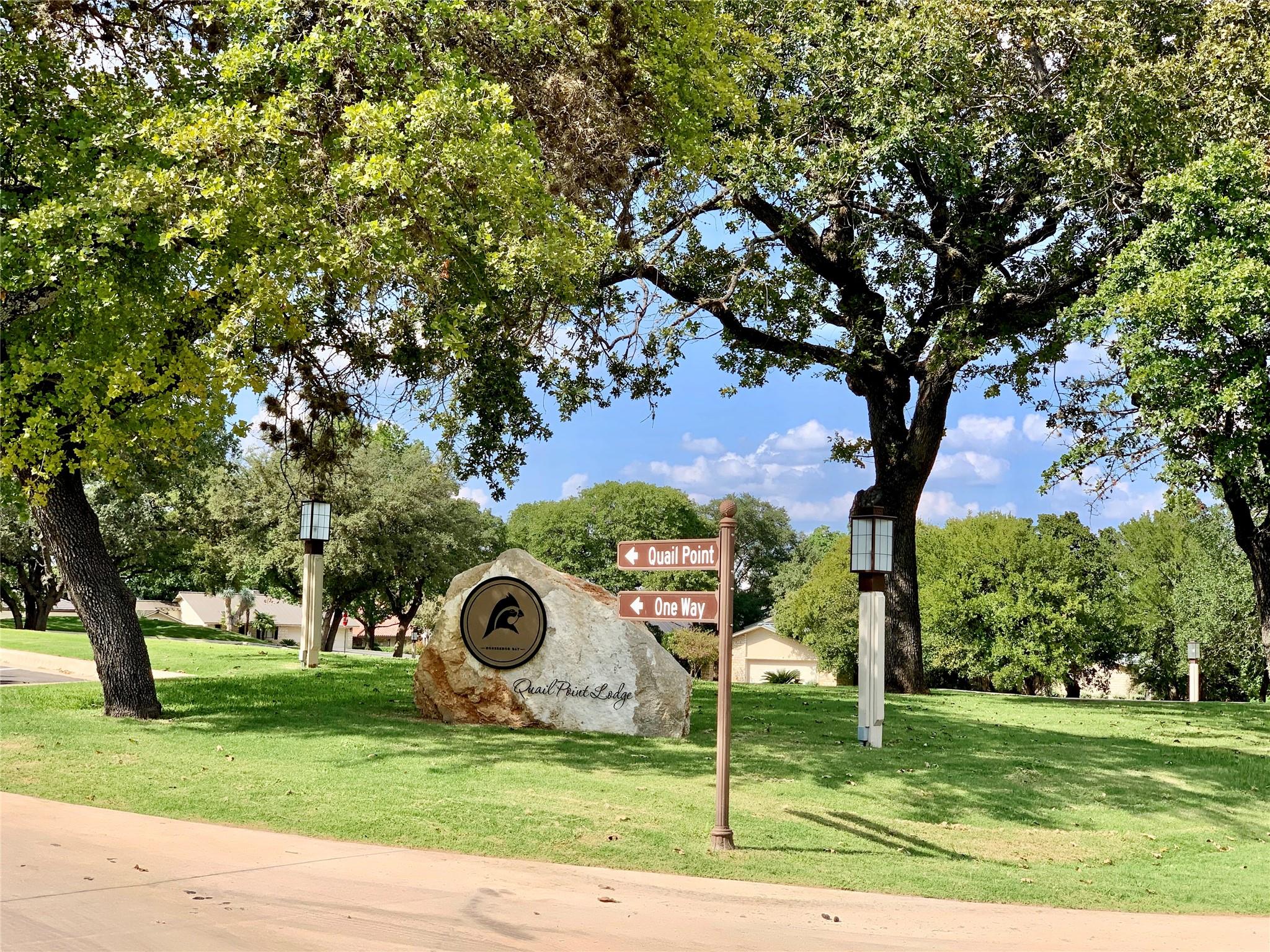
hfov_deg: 36.8
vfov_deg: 28.0
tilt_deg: +4.6
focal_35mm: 52
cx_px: 635
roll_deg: -1.5
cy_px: 476
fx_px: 1908
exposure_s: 1/737
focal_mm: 6
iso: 16
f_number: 2.4
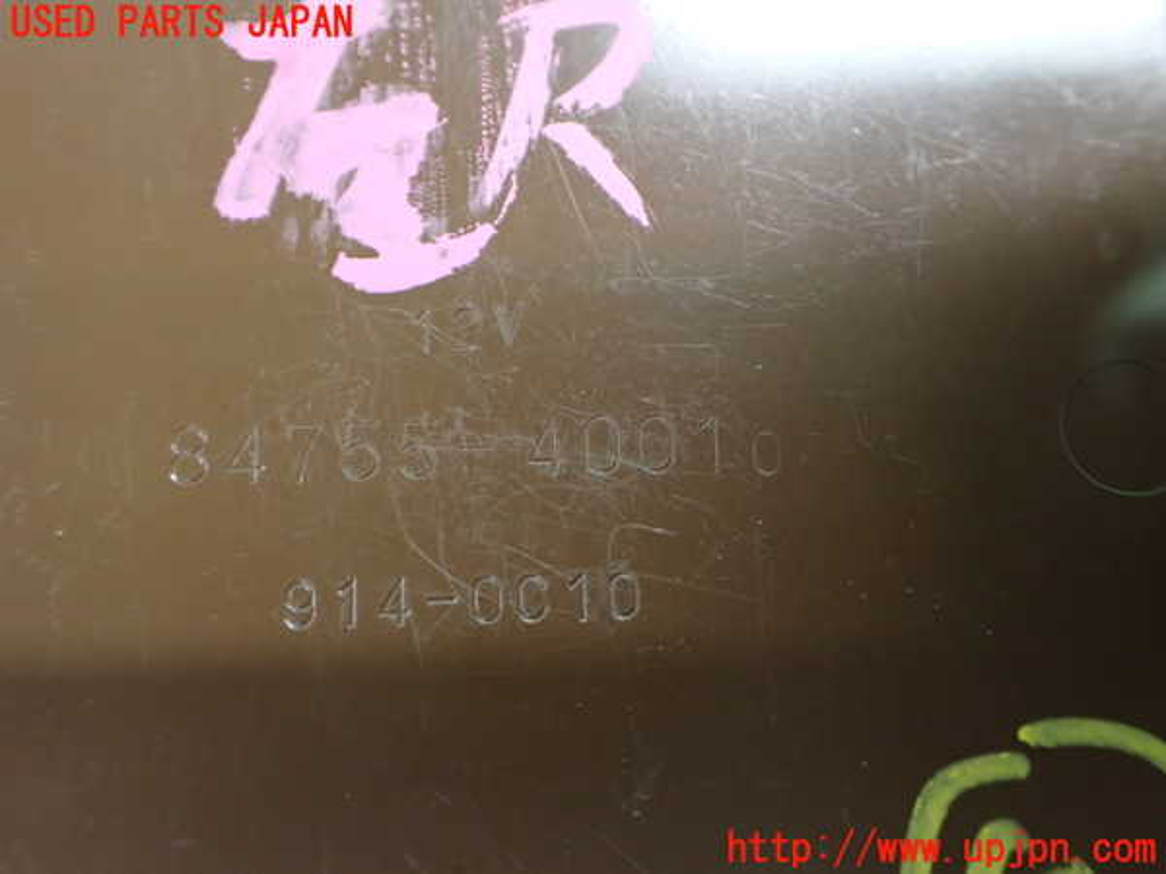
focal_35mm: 30
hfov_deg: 60.0
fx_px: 1011
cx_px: 583
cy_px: 437
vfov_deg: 46.8
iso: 800
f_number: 2.3
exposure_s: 1/50
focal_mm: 5.4
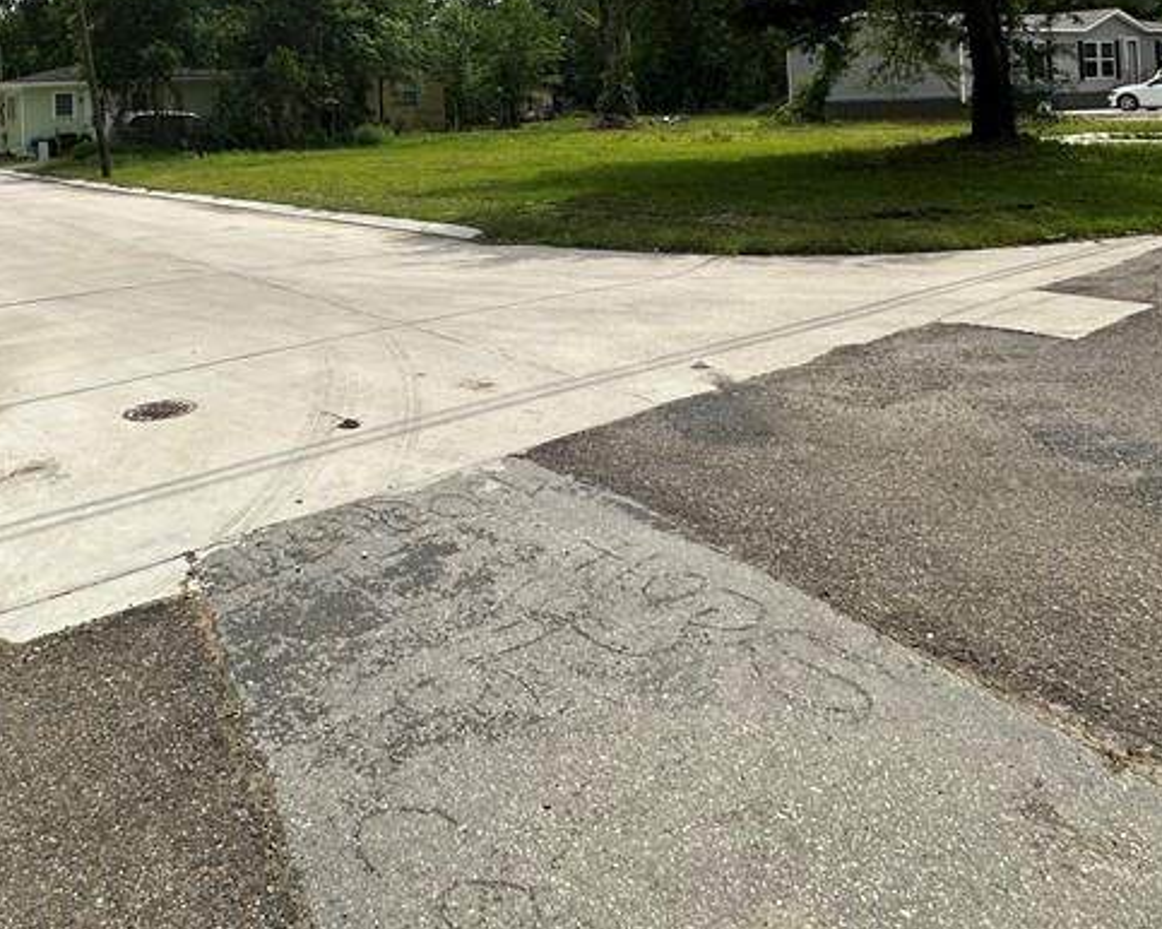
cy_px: 84
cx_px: 460
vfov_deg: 45.1
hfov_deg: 59.9
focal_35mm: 29
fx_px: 997
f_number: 2.2
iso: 40
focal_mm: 2.22
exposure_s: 1/3125
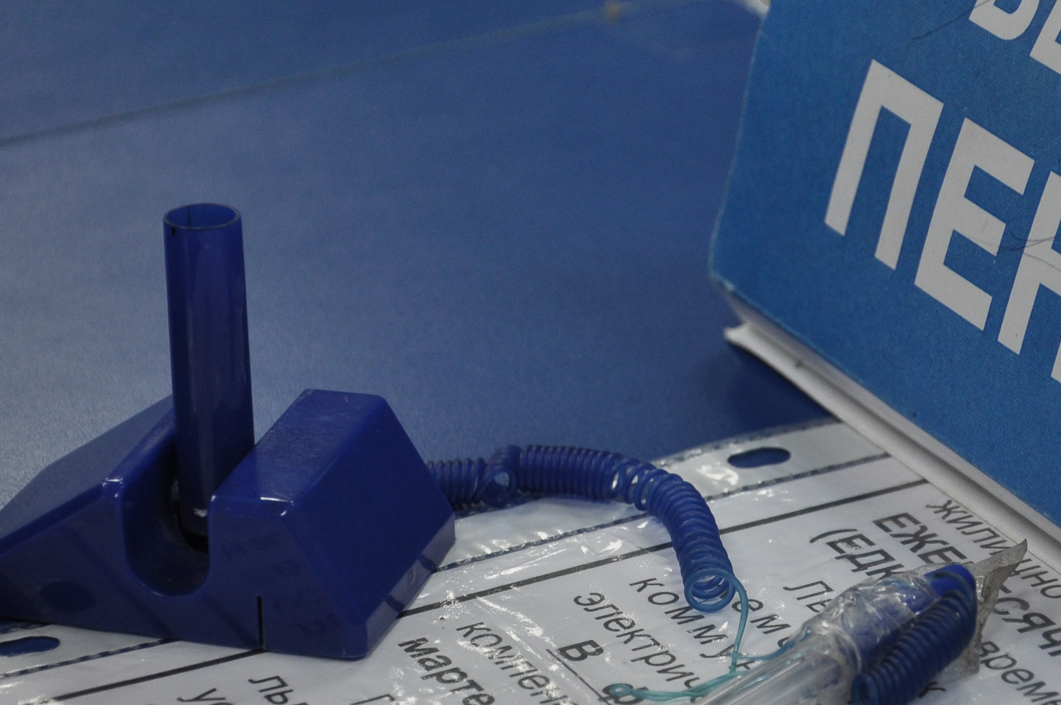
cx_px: 697
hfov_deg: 9.0
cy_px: 384
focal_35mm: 228
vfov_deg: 6.0
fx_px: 6711
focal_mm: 80
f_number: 6.3
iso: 400
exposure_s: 1/40
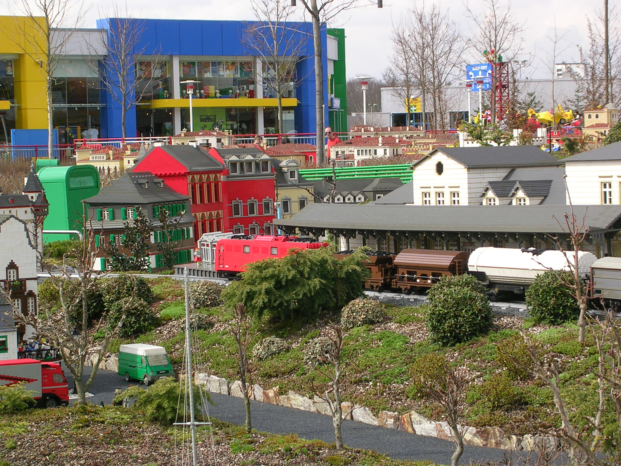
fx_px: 2063
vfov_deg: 12.9
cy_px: 233
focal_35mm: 115
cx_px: 310
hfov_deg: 17.1
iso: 50
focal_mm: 17.4
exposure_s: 1/305
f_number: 4.9
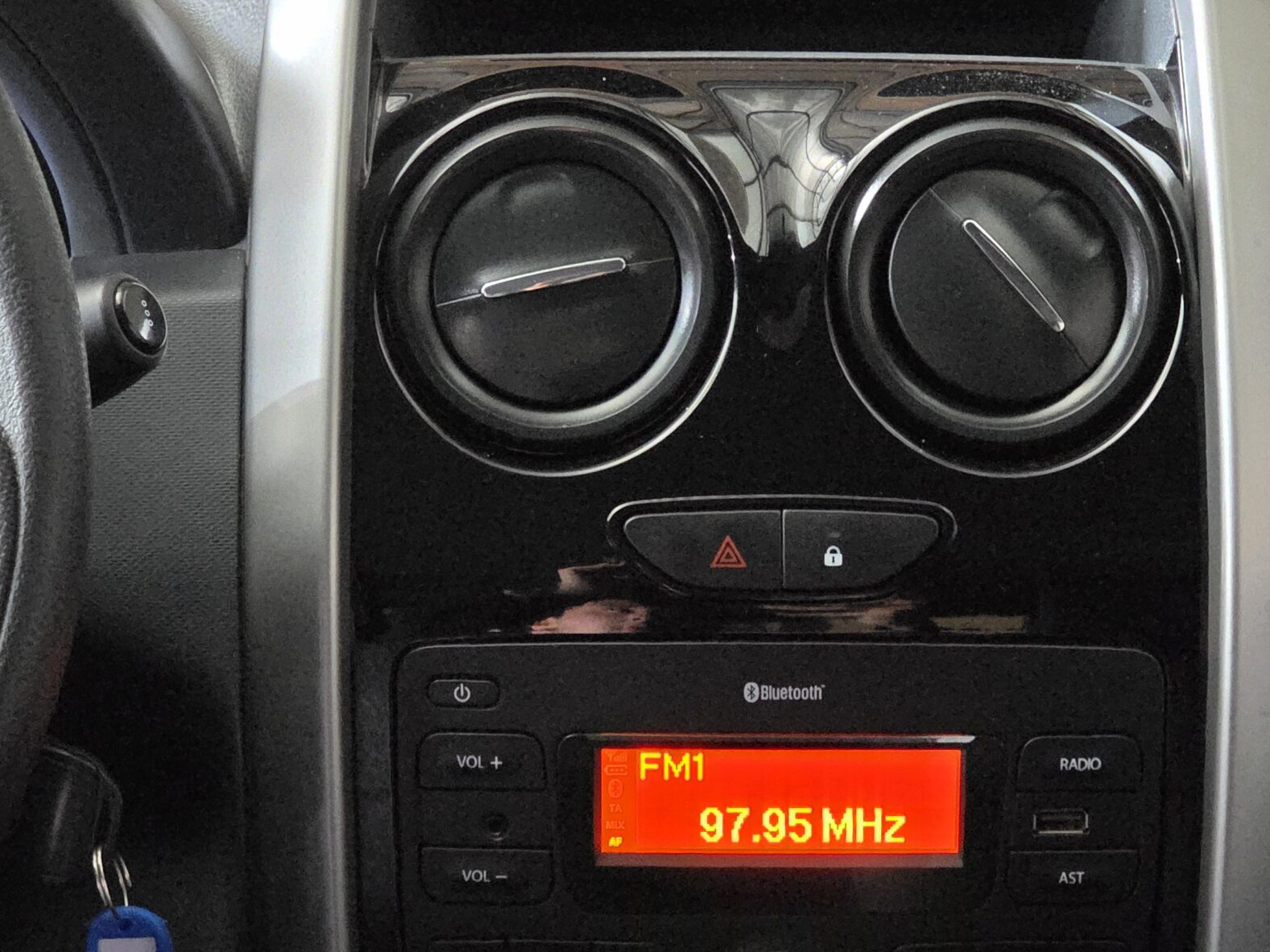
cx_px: 787
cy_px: 521
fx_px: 4109
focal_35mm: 112
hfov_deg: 17.5
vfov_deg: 13.2
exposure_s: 1/33.3
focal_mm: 7.9
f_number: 2.4
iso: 3200
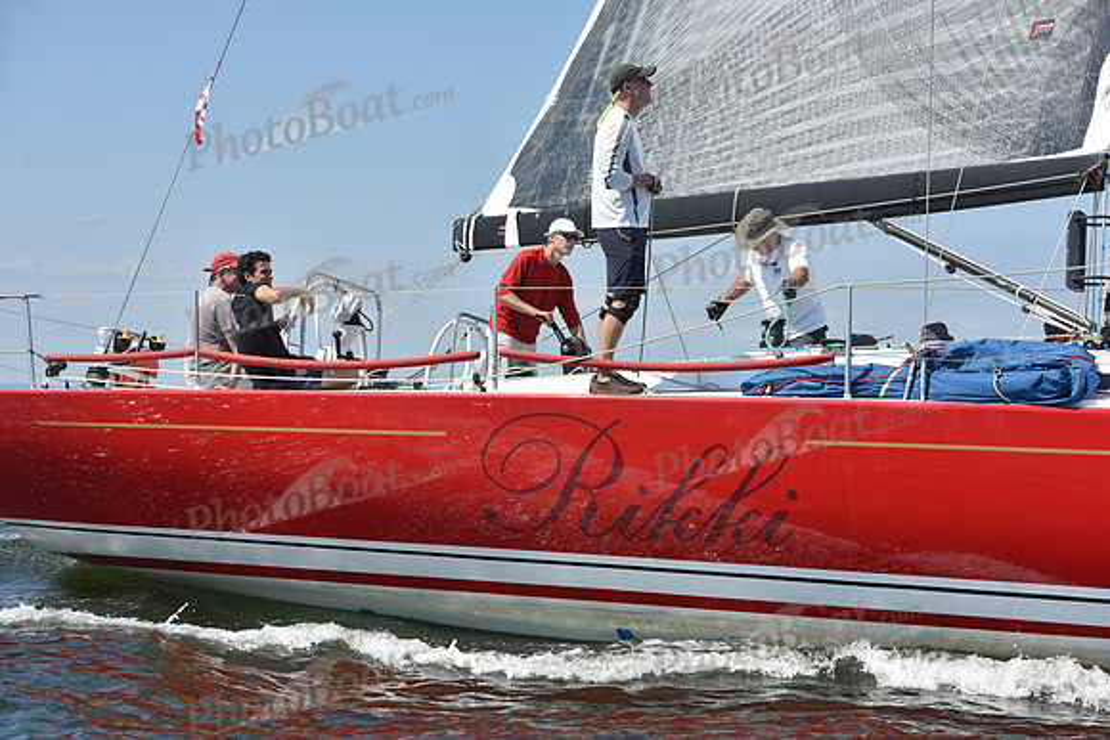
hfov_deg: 26.0
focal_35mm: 78
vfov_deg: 17.5
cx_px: 555
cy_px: 370
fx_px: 2405
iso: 250
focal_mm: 78
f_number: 7.1
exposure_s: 1/1250
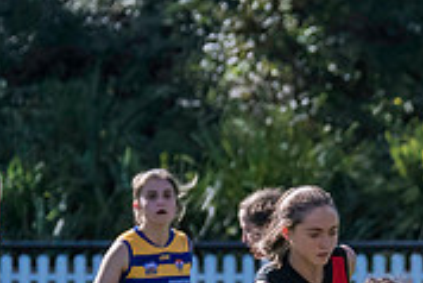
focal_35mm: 1523
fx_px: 17909
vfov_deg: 0.9
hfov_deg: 1.4
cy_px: 394
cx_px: 401
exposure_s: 1/1600
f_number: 8
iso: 800
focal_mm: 270
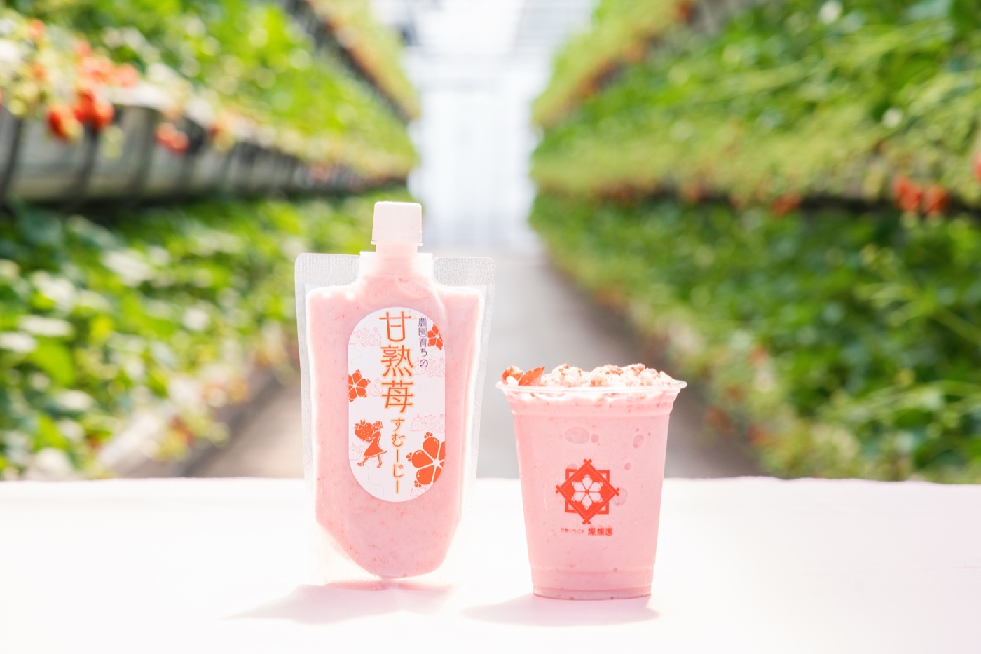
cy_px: 327
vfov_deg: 13.0
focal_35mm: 105
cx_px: 490
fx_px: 2861
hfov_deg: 19.5
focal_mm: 105
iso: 500
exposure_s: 1/250
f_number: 8
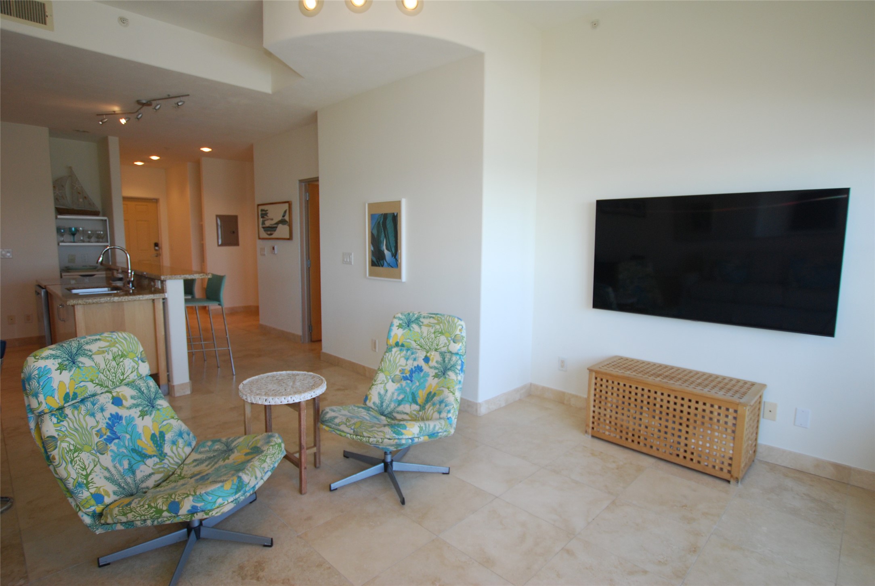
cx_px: 438
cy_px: 293
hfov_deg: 85.4
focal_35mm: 20
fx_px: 474
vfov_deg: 63.3
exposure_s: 1/160
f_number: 3.5
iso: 400
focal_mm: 13
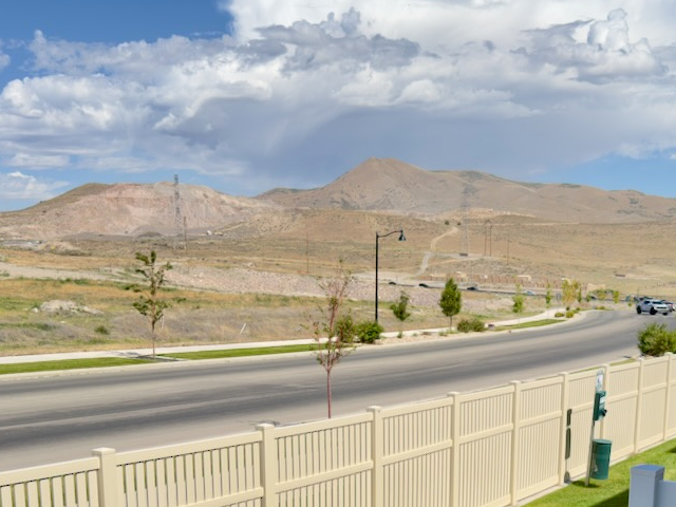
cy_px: 461
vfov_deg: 29.0
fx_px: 937
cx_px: 410
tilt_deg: -11.2
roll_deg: -0.5
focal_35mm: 48
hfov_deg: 39.5
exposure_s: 1/3831
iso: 64
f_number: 1.78
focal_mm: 6.76
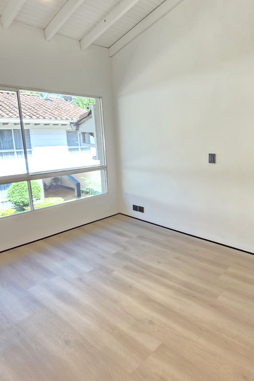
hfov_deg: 52.9
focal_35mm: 22
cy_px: 184
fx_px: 233
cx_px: 208
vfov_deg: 78.6
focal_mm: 2.2
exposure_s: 1/40
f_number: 1.9
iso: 80
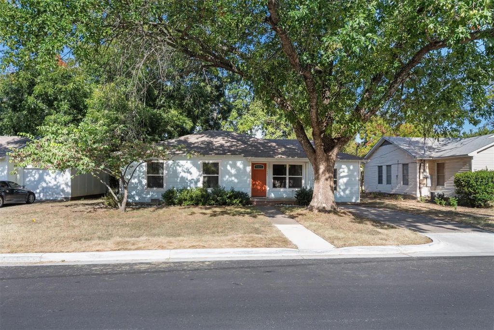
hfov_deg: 76.1
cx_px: 247
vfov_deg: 55.1
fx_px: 316
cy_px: 165
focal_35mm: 23
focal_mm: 23
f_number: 9
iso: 250
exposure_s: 1/60
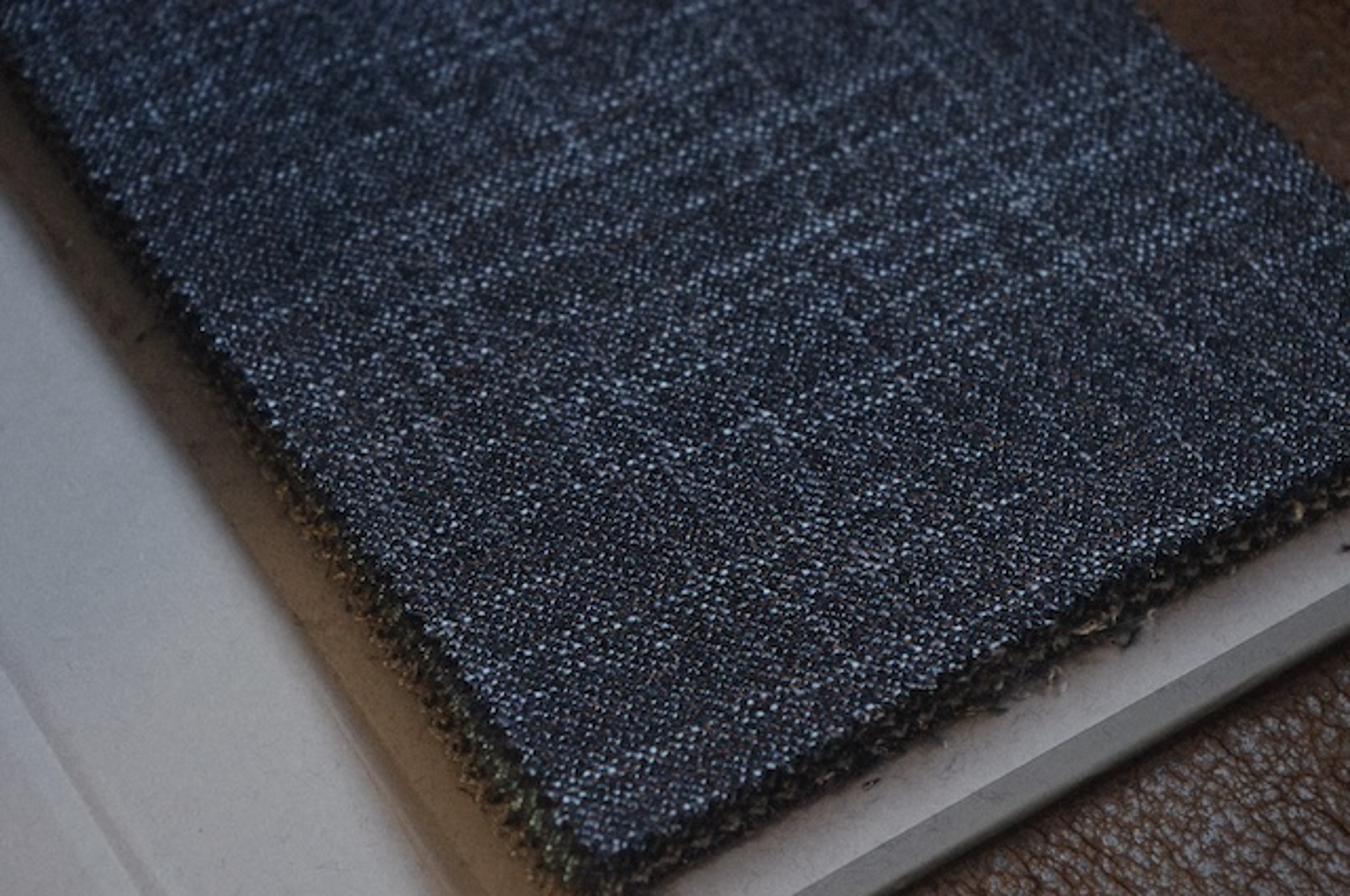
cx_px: 675
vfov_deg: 16.6
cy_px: 448
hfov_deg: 24.8
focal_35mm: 82
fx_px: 3071
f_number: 8
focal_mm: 55
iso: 6400
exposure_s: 1/125
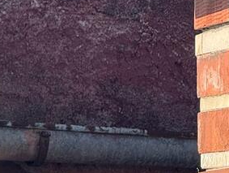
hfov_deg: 3.9
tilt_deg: -1.0
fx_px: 3365
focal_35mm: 508
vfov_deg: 2.9
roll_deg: -0.4
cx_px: 328
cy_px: 228
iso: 50
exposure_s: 1/938
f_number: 2.8
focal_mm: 15.66
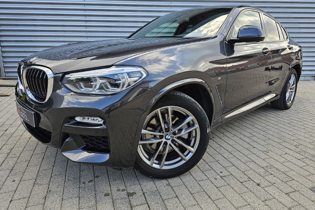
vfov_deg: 53.0
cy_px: 92
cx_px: 158
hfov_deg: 73.8
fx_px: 210
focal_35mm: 24
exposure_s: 1/190
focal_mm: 6.3
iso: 32
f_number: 1.7
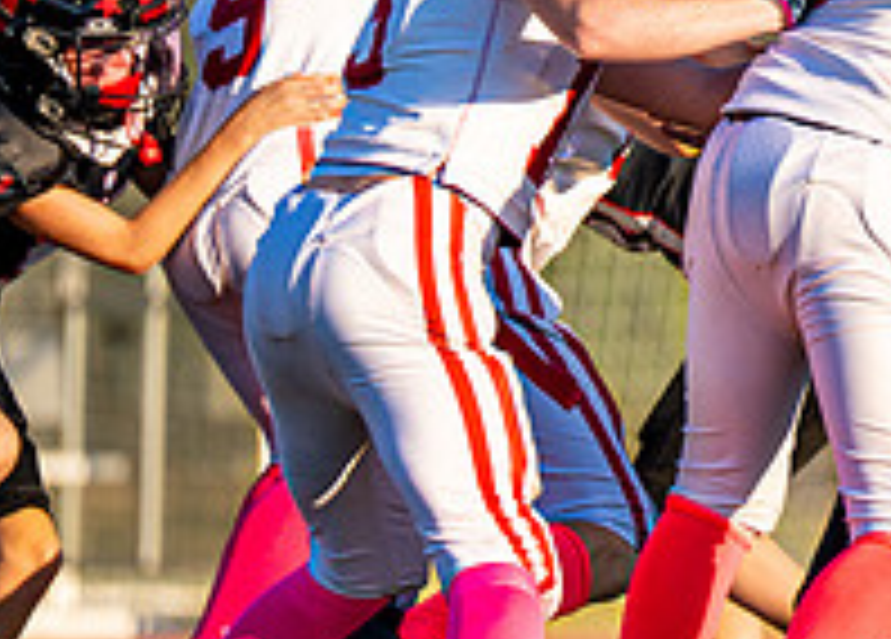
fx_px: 26303
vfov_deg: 1.4
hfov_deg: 1.9
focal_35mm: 1038
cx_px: 1898
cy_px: -36
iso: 100
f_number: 2.8
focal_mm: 200
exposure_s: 1/1250
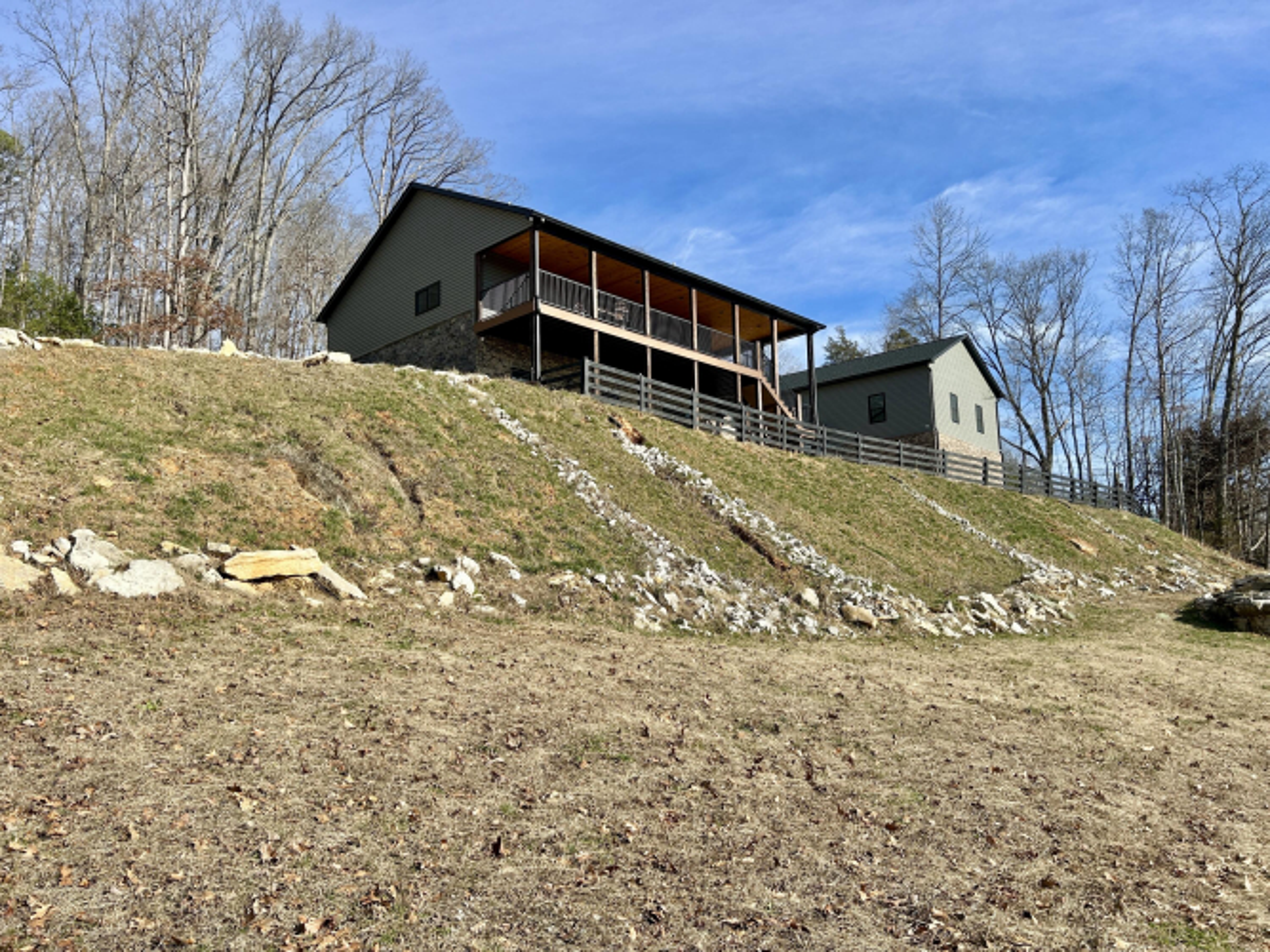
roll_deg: +1.1
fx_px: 954
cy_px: 476
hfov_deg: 67.3
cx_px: 635
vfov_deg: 53.0
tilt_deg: +8.9
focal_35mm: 26
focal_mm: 5.7
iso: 50
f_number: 1.5
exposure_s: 1/3460
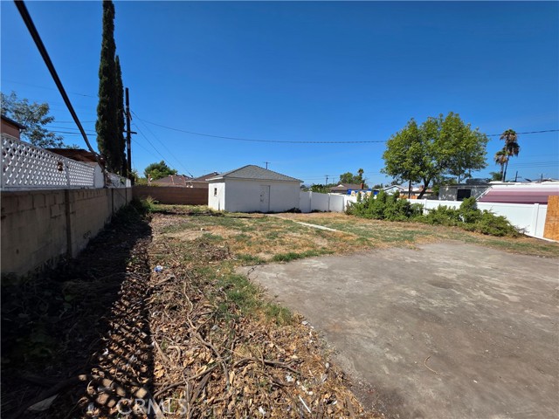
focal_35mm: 13
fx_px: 210
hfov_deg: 106.2
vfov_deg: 89.9
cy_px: 210
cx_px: 280
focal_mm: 2.2
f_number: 1.9
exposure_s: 1/2503
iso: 40
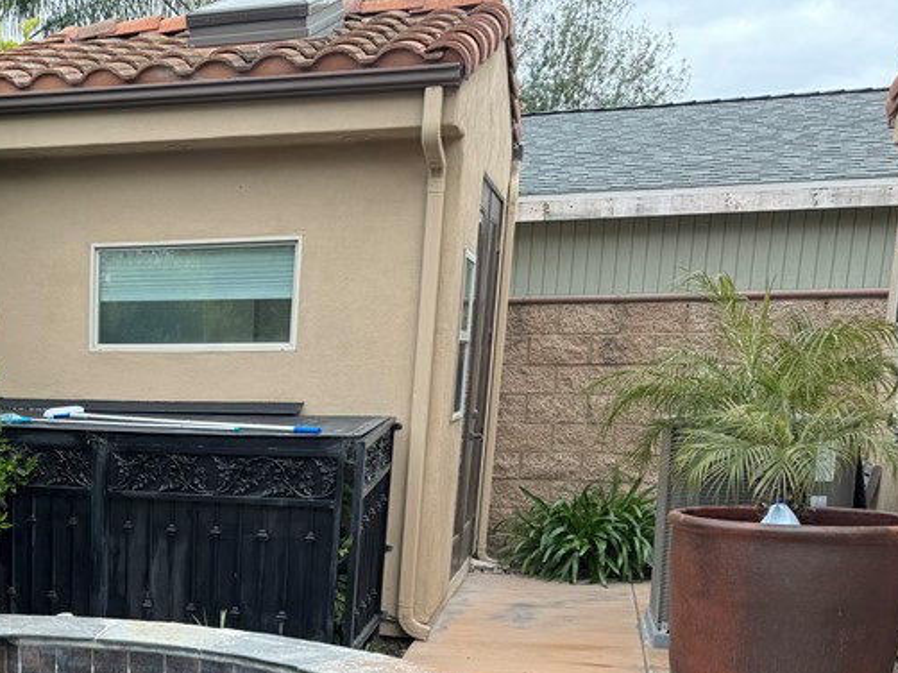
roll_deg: -0.4
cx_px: 21
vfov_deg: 28.3
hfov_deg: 35.6
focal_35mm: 49
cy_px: 628
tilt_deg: -12.1
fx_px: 1271
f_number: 1.78
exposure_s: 1/425
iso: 80
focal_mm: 6.76
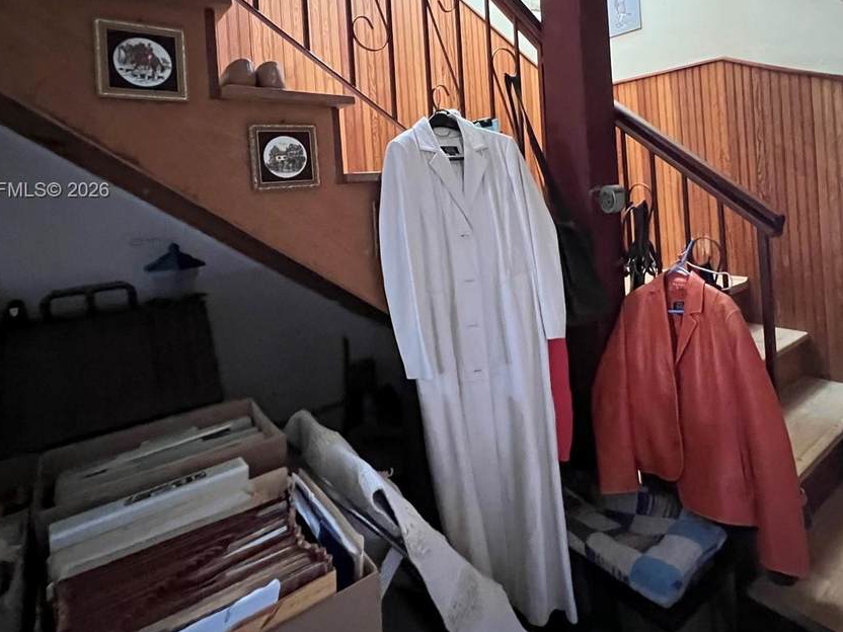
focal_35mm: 20
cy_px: 191
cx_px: 506
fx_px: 487
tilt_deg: -0.9
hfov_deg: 80.8
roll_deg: +3.4
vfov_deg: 63.6
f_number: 1.8
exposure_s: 1/42
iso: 1000
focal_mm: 1.57
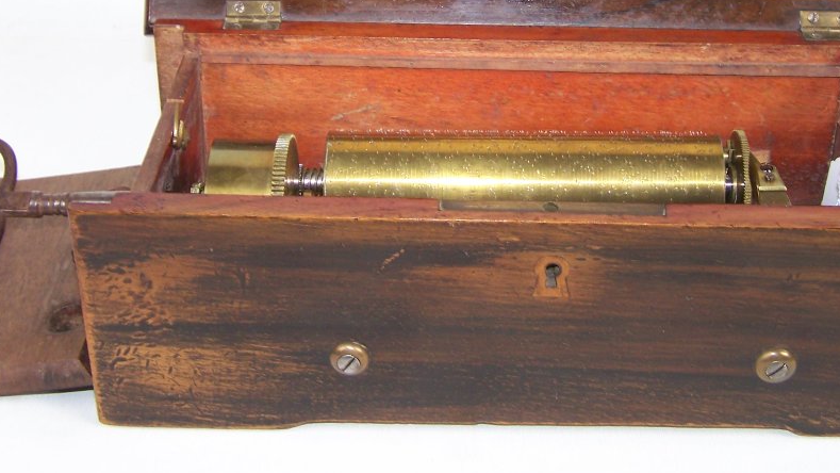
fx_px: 1403
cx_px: 444
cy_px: 64
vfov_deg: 18.8
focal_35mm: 63
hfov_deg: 33.3
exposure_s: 1/60
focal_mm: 6.3
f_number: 2.8
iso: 80
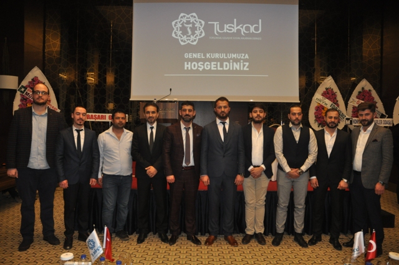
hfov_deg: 67.4
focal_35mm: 27
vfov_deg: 47.8
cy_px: 132
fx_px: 299
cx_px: 200
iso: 800
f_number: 3.5
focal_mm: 18
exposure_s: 1/60
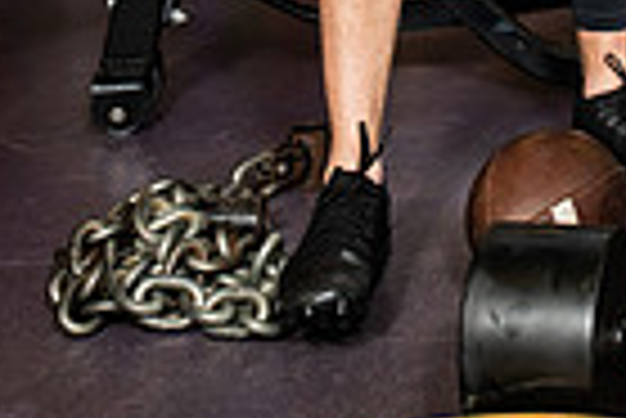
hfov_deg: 18.3
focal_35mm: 110
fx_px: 1915
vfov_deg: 10.8
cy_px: -553
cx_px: 531
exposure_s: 1/250
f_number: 5.6
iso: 500
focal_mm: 34
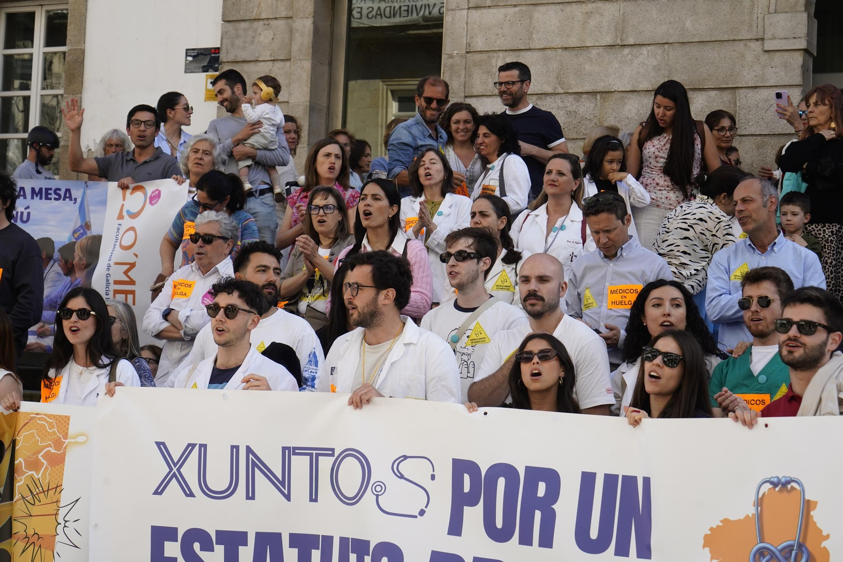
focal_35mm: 70
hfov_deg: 28.8
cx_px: 422
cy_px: 281
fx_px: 1639
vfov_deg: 19.4
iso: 800
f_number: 8
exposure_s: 1/640
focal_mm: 70
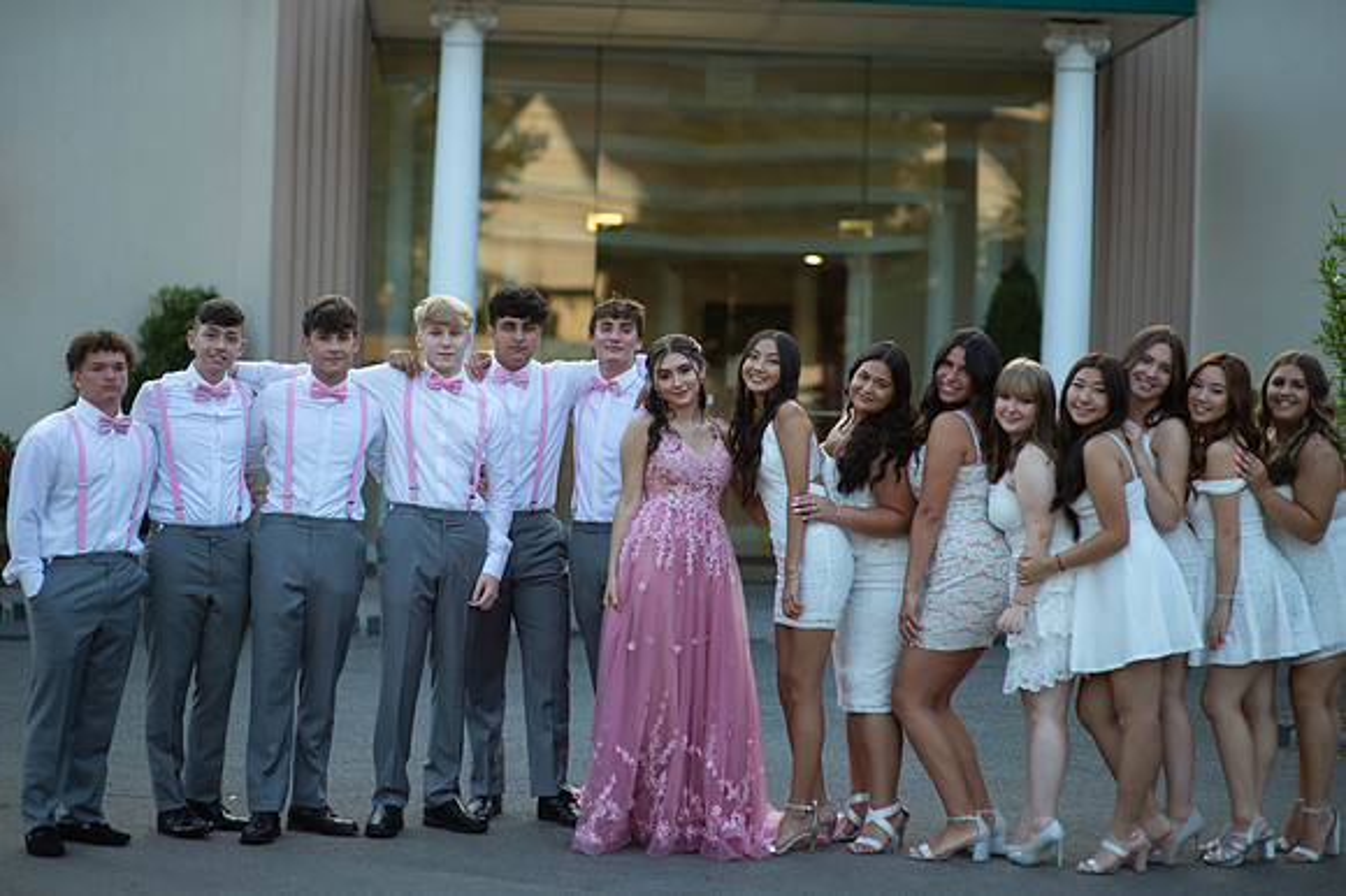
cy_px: 448
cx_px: 673
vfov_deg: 16.1
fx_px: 3176
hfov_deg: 23.9
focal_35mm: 85
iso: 250
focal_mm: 85
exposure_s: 1/1000
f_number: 2
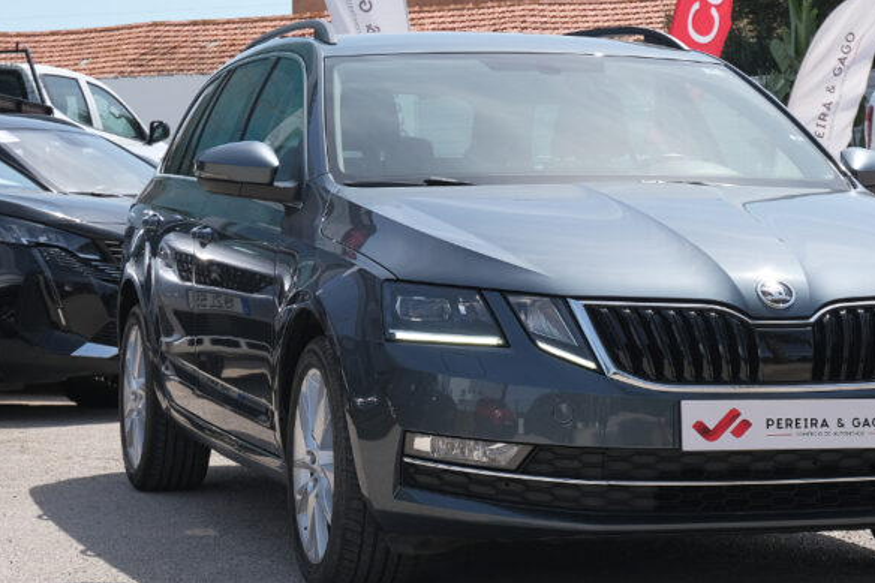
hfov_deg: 17.9
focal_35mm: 114
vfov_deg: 12.0
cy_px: 330
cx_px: 572
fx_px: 2770
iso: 160
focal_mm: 43.2
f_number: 9
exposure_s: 1/250
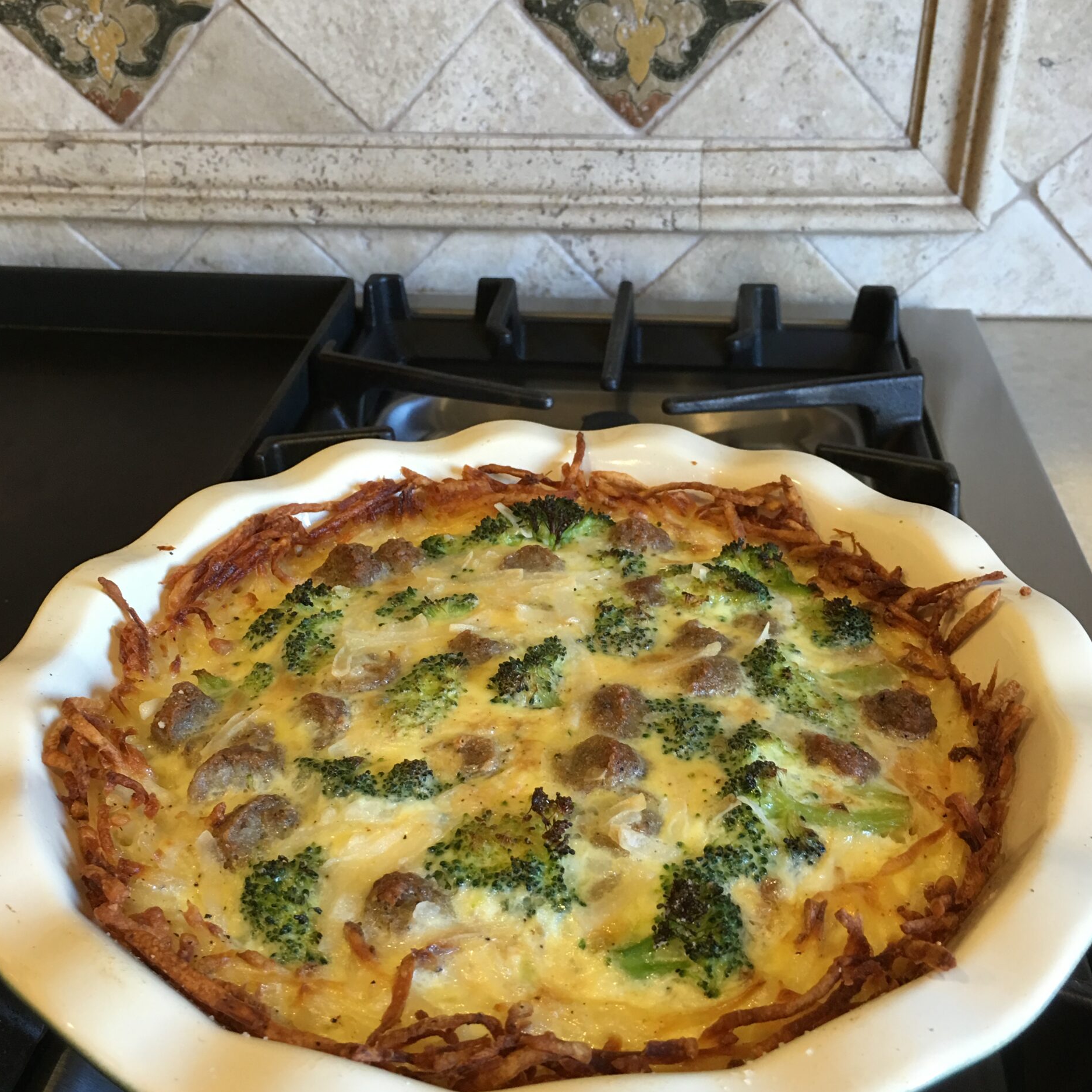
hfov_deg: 47.2
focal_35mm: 35
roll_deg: +1.2
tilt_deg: -30.8
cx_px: 547
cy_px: 559
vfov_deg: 47.2
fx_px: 1249
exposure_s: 1/15
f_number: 2.2
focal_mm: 4.15
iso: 50
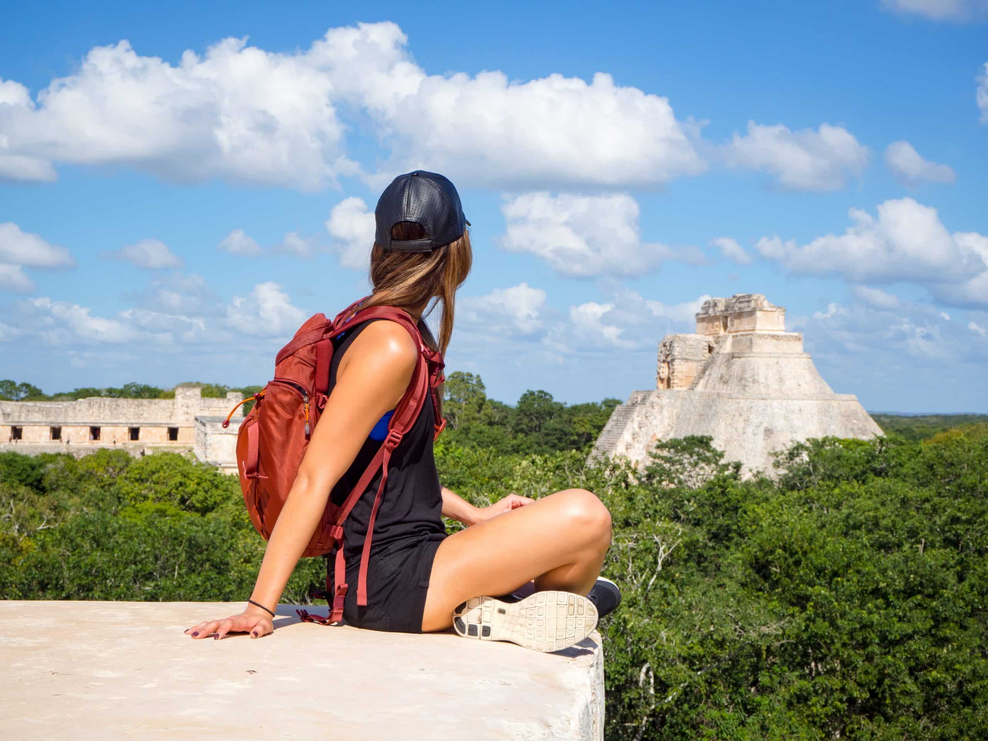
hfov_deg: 33.2
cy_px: 370
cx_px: 494
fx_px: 1655
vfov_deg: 25.2
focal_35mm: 58
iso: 200
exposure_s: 1/800
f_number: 8
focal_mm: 29
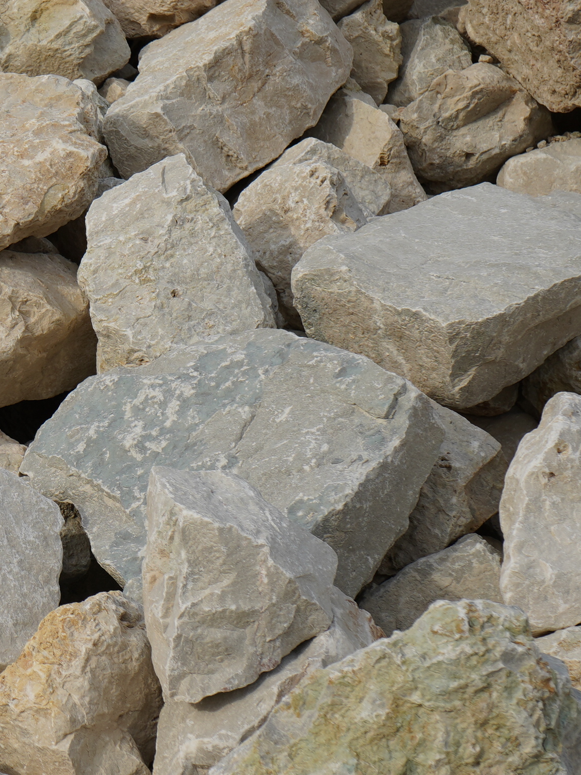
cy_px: 384
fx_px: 2707
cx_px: -160
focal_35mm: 121
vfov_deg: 16.3
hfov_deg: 11.9
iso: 100
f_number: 7.1
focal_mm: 48
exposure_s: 1/400
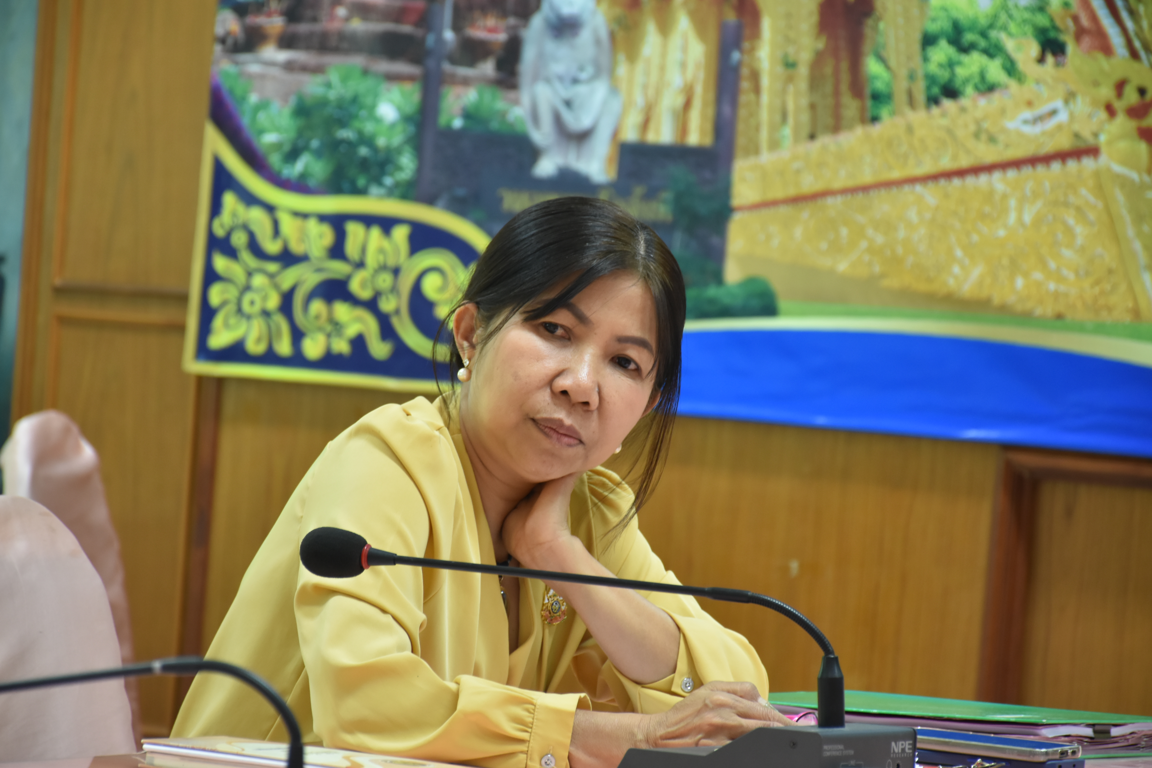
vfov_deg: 8.2
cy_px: 384
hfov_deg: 12.2
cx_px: 576
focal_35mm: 168
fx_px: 5376
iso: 800
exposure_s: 1/20
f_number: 5.6
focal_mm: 112
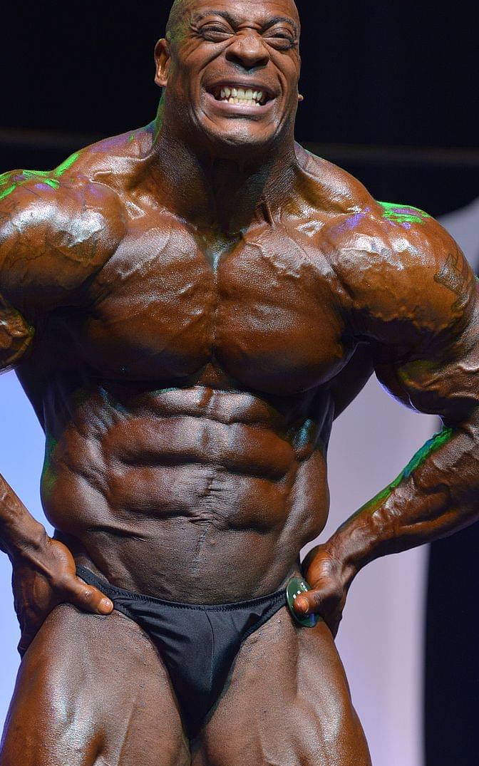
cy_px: 491
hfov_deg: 6.3
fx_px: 4323
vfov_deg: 10.1
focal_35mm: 207
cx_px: 180
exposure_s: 1/100
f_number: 3.2
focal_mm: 135
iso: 800
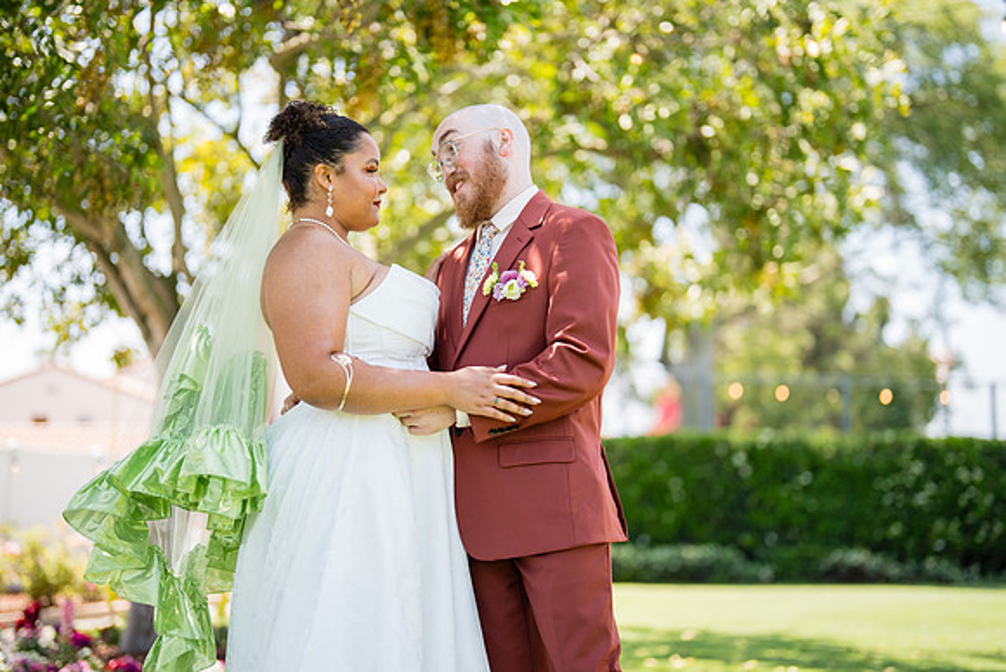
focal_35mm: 53
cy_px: 321
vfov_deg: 25.5
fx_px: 1484
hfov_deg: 37.4
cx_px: 503
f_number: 1.2
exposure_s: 1/2500
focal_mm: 50
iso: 200
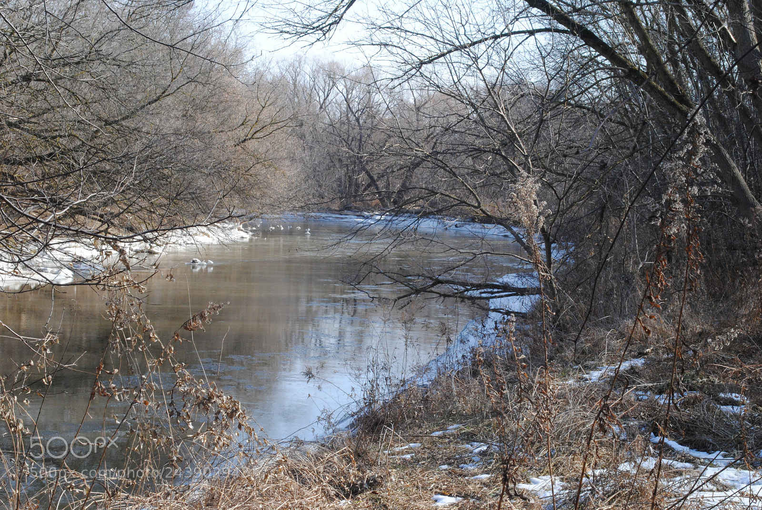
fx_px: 1430
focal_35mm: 68
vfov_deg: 20.2
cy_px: 255
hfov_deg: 29.8
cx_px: 381
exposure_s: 1/60
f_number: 20
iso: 400
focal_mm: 45
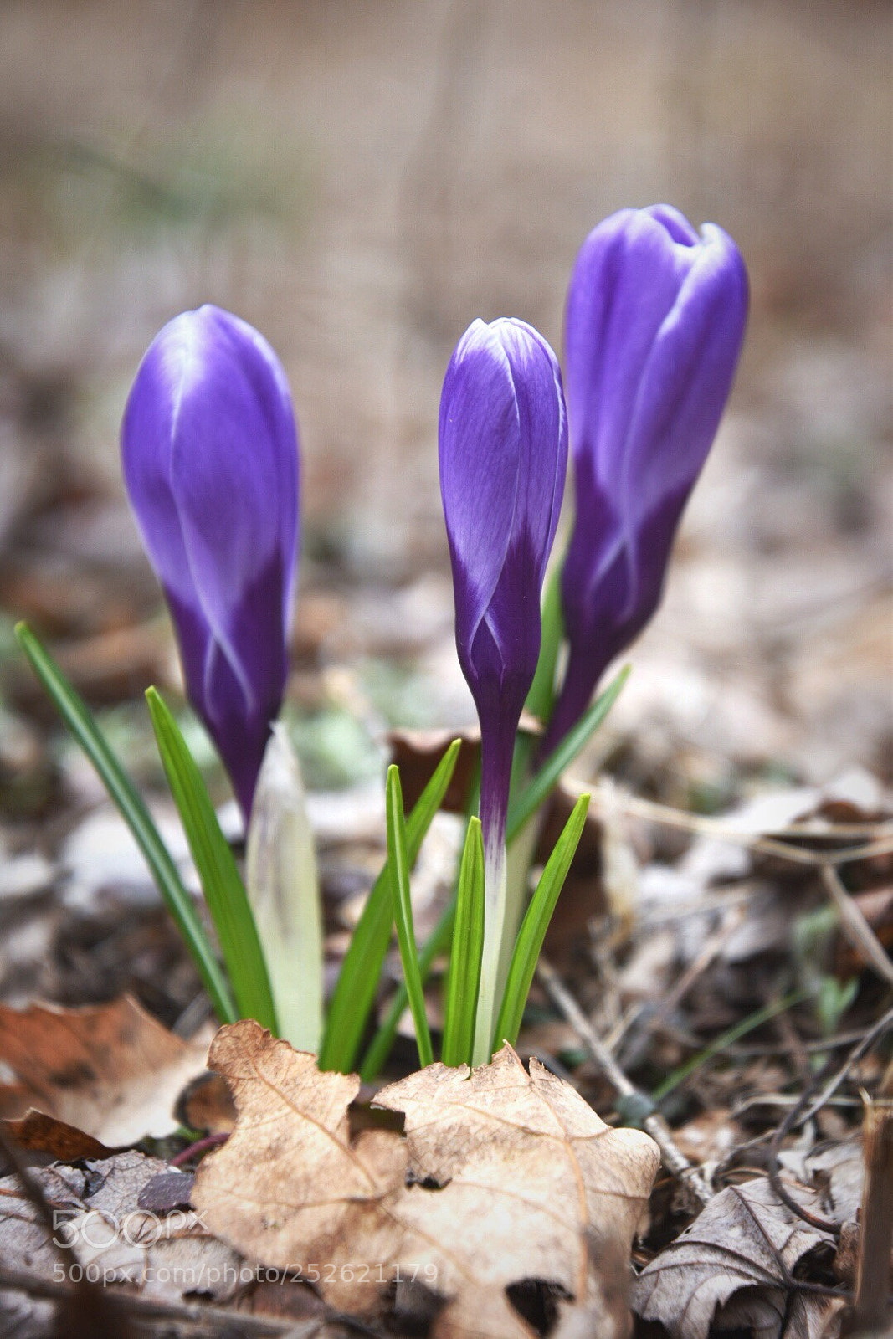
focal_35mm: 183
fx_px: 6807
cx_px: 446
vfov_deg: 11.2
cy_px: 670
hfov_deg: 7.5
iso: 100
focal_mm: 122
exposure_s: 1/250
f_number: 5.6
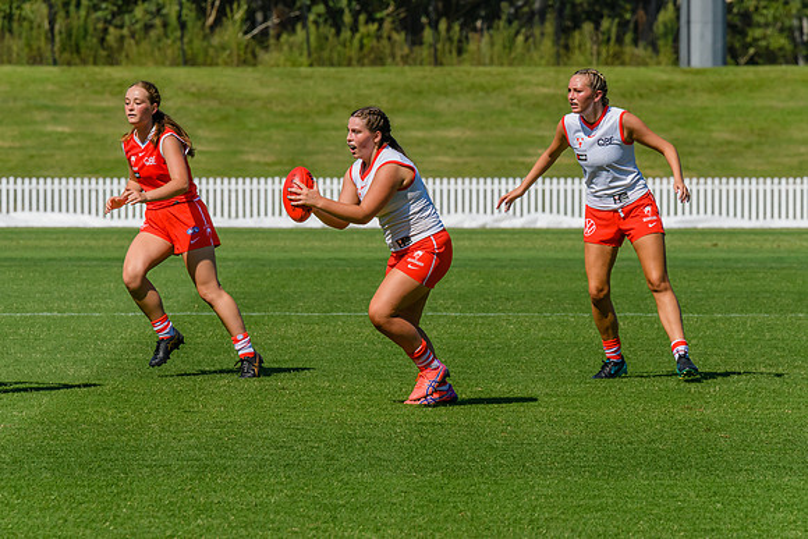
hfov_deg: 5.6
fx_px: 8218
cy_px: 253
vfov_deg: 3.8
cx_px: 387
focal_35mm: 366
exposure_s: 1/2000
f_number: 9
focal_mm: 280
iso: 800
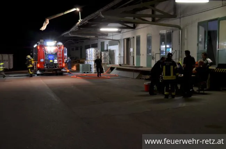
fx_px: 319
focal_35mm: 51
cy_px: 74
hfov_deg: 39.0
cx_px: 113
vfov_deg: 26.3
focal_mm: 34
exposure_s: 1/8
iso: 800
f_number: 5.6
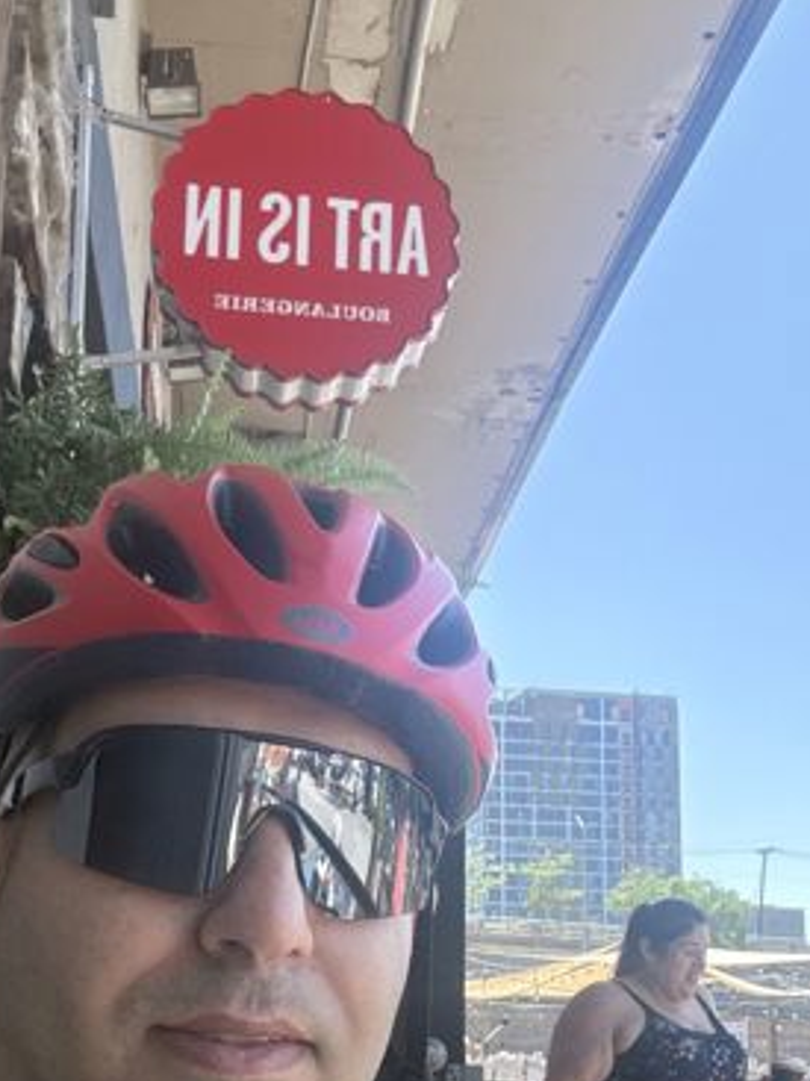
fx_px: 1498
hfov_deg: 30.2
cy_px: 761
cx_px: 421
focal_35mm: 48
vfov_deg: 39.0
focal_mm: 2.69
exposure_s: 1/276
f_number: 1.9
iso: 40
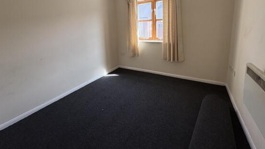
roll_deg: +3.3
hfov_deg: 99.3
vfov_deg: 64.7
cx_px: 137
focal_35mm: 16
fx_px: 112
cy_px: 45
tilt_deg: -8.6
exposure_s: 1/124
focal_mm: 2.22
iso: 80
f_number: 2.2
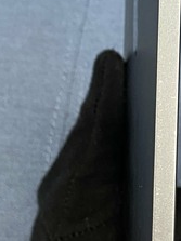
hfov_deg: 13.1
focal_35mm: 112
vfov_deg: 17.2
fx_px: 782
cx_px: 160
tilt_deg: -59.2
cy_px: 10
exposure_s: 1/60
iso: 200
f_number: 1.8
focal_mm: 4.25
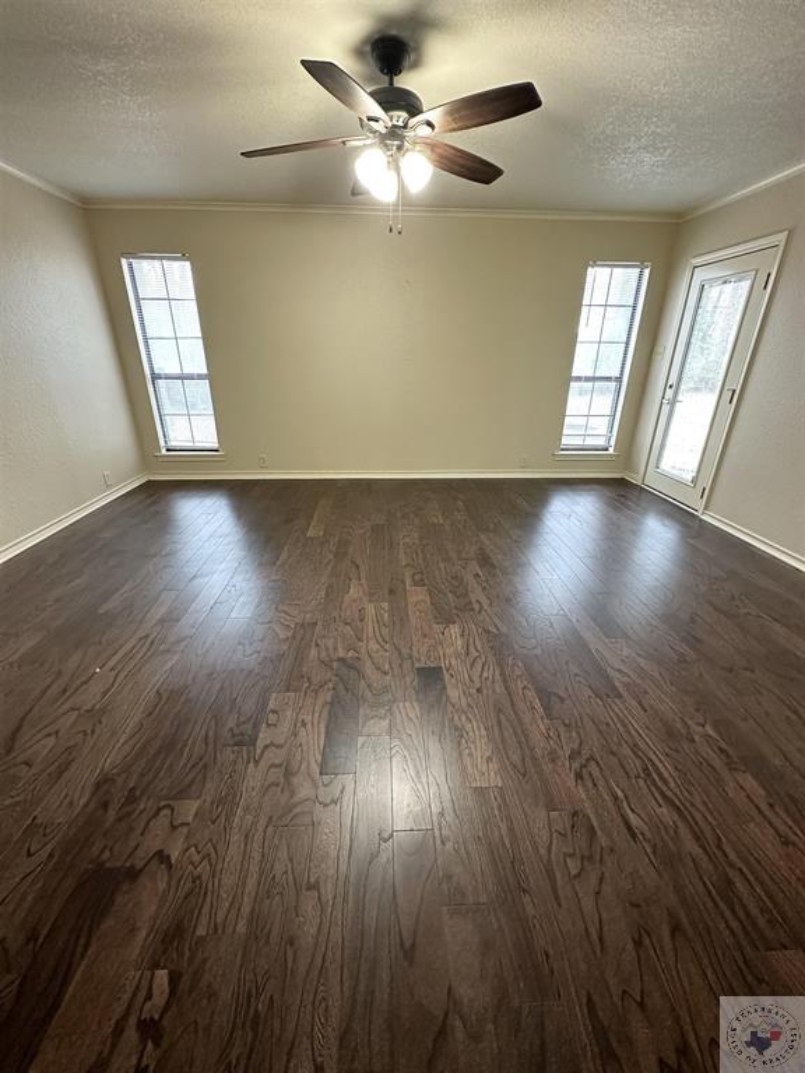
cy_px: 536
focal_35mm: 14
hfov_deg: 85.7
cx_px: 402
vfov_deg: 102.1
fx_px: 434
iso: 800
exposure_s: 1/60
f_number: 2.2
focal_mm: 2.22
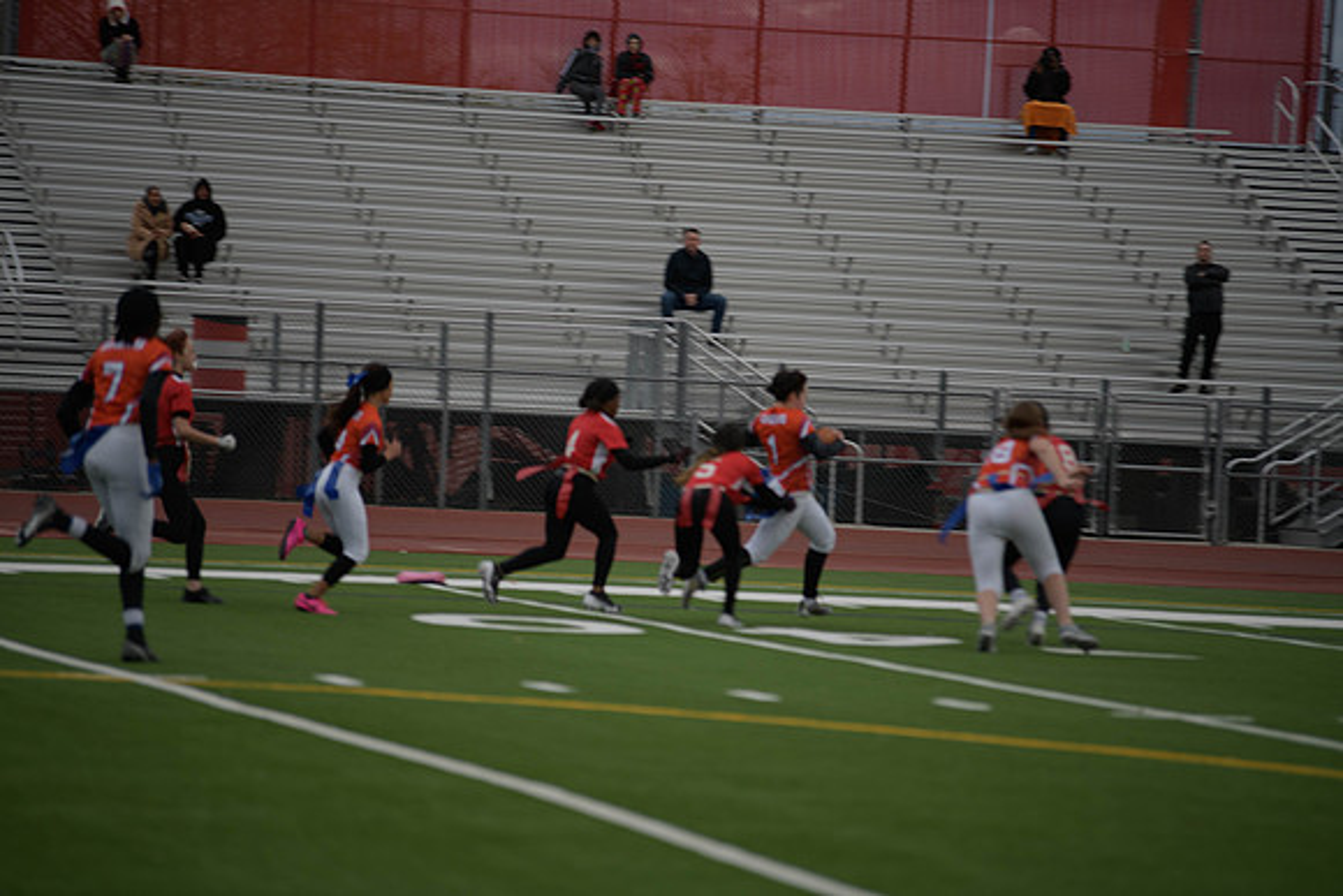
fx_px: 7463
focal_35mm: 200
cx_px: 672
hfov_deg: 10.3
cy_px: 448
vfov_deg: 6.9
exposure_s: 1/200
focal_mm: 200
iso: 110
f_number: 2.8
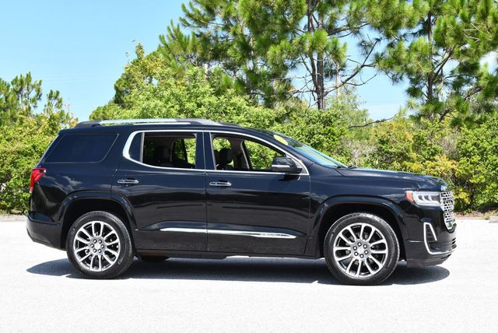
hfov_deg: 31.4
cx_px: 249
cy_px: 166
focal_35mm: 64
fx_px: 886
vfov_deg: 21.3
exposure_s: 1/250
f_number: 7.1
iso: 200
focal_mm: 32
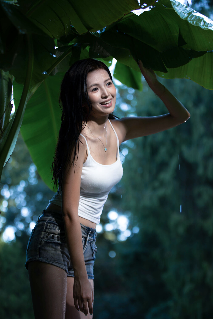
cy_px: 160
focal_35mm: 69
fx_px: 612
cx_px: 106
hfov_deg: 19.7
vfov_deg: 29.2
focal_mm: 70
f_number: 2.8
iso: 100
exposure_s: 1/125
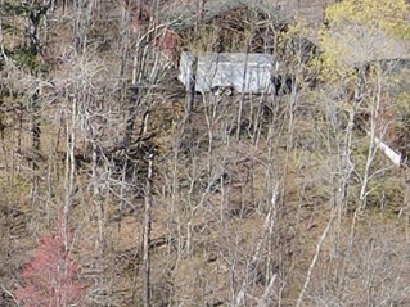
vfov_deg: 9.6
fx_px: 1823
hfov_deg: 11.6
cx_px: -397
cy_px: 66
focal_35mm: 154
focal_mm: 4.5
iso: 100
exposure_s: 1/350
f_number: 2.8
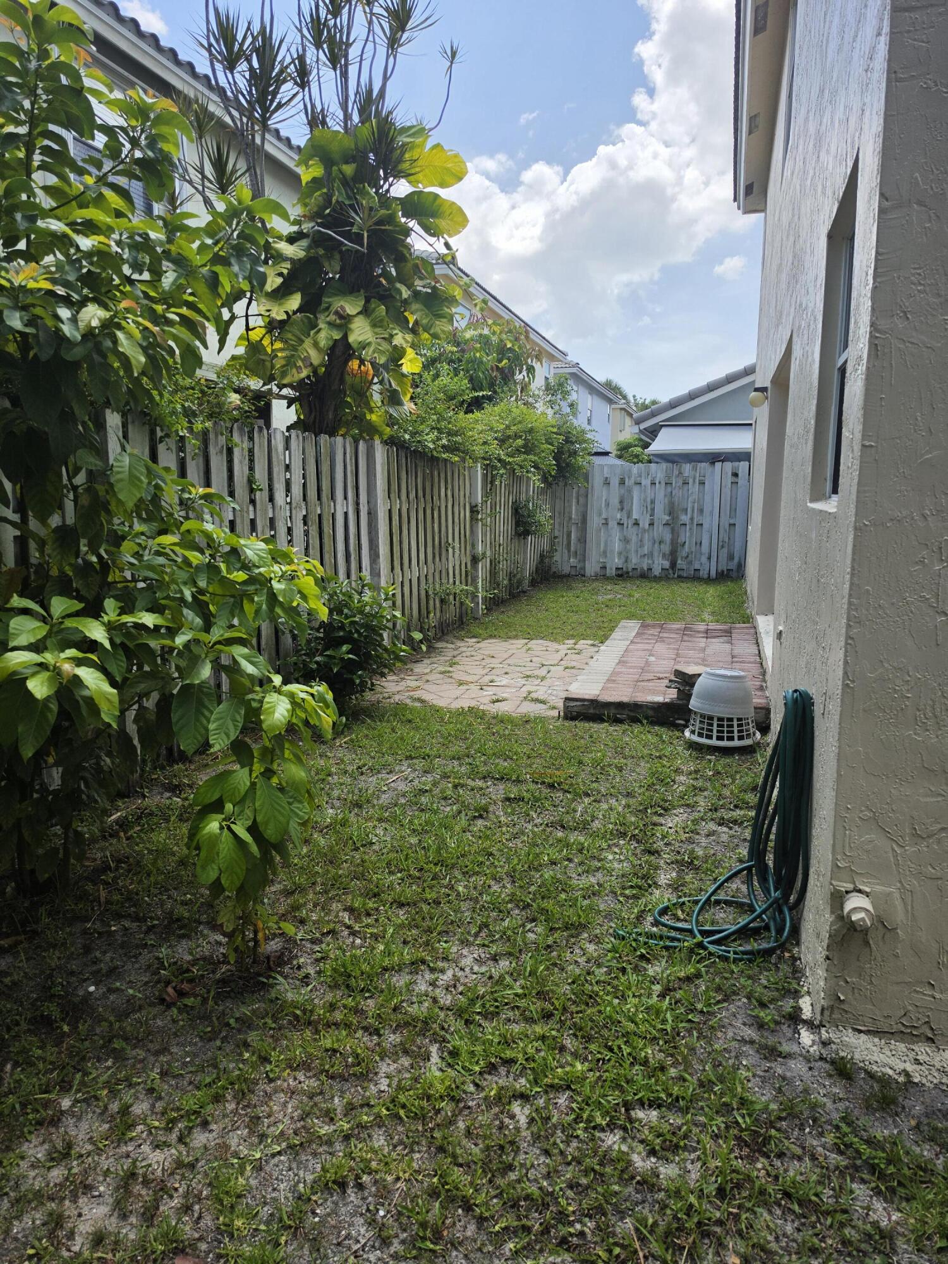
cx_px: 474
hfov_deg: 58.9
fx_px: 840
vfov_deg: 73.9
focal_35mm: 23
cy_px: 632
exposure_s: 1/7058
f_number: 1.4
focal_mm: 6.5
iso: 64
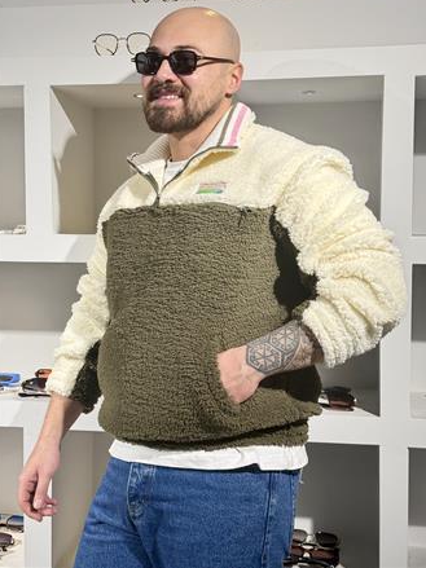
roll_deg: -0.5
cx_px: 219
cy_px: 268
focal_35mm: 51
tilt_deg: -1.8
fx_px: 837
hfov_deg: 28.5
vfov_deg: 37.5
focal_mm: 6.76
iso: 64
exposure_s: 1/100
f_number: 1.78
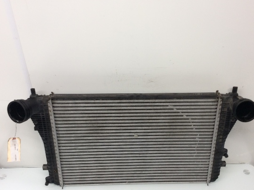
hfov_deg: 49.0
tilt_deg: -36.3
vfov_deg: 37.6
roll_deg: -0.1
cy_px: 99
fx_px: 279
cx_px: 135
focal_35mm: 38
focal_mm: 3.3
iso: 32
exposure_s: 1/40
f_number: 2.4
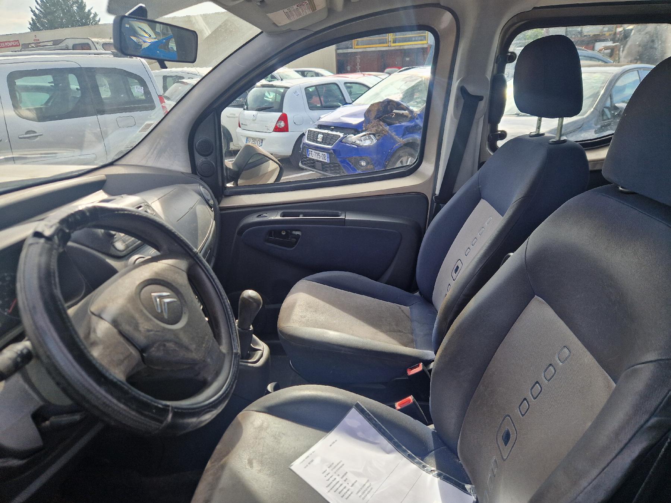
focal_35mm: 23
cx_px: 336
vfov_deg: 58.9
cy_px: 252
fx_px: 446
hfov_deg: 73.9
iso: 50
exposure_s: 1/455
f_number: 1.8
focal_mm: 5.4
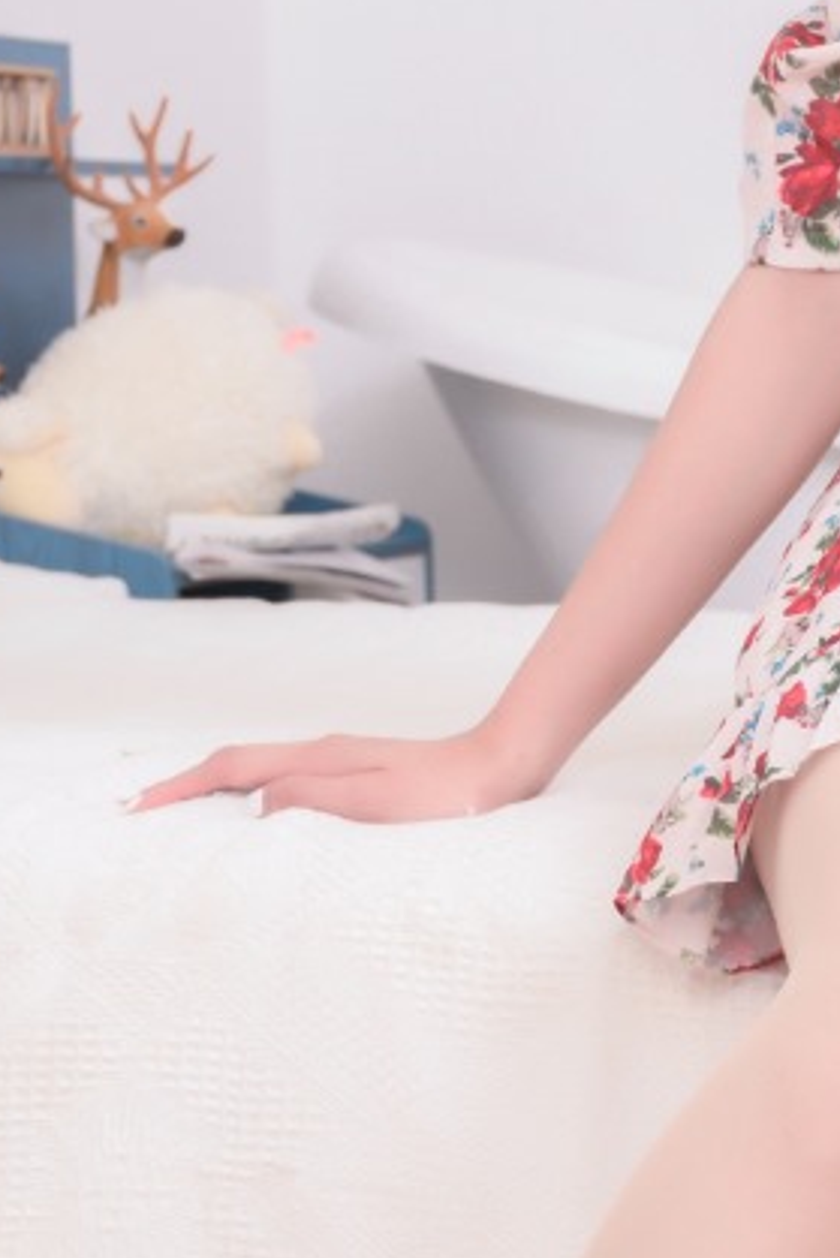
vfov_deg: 14.6
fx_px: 4896
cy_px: 554
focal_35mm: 140
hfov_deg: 9.5
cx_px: 1271
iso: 320
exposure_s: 1/160
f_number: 5.6
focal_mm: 39
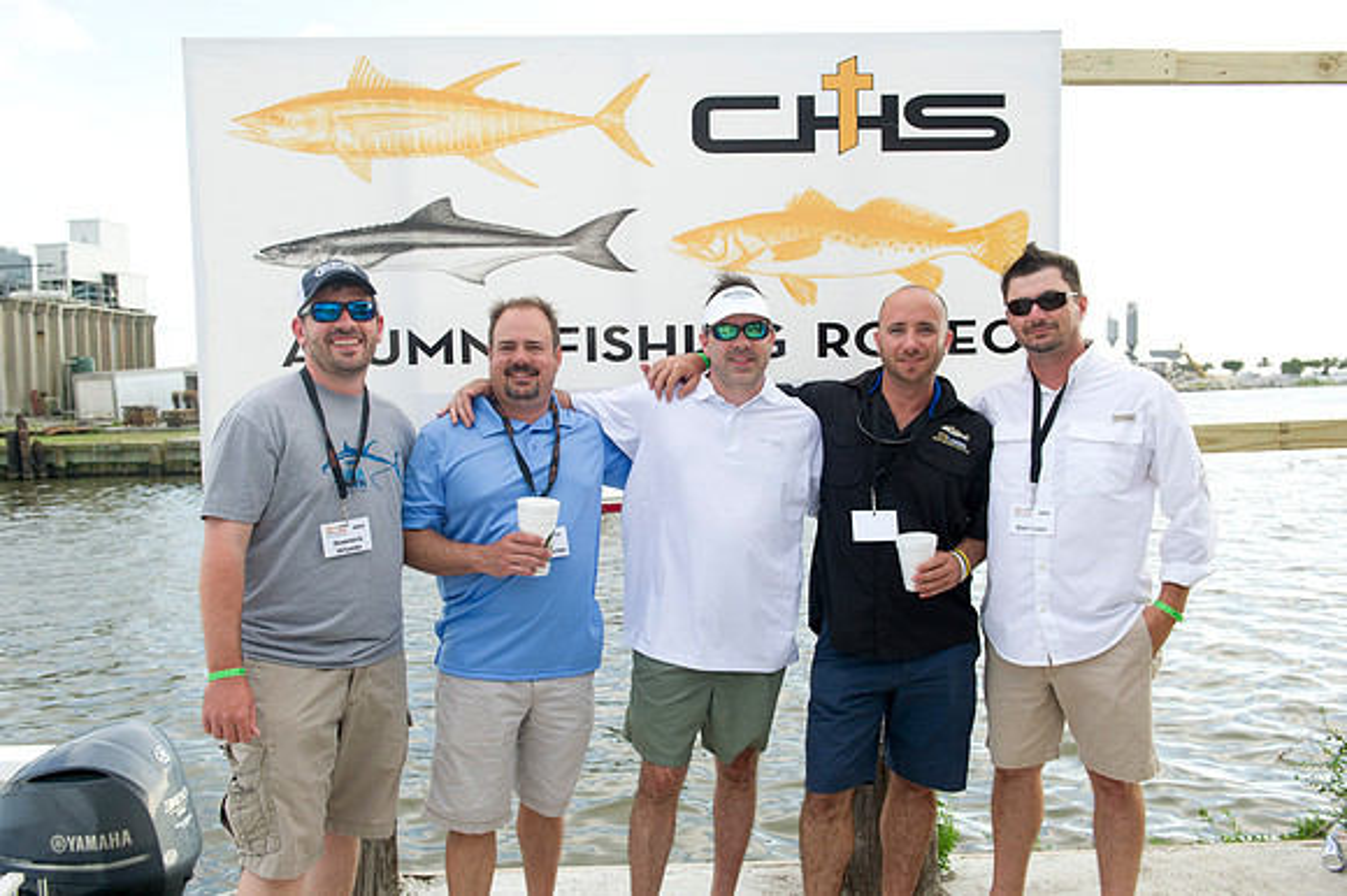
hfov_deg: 60.3
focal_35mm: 31
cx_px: 674
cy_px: 448
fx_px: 1159
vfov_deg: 42.3
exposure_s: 1/200
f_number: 5.6
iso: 200
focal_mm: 31
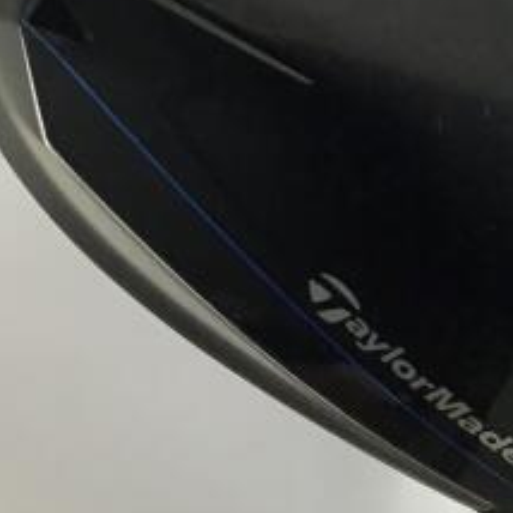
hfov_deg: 18.3
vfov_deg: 18.6
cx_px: 530
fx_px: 1543
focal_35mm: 92
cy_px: 58
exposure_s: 1/33
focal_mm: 3.3
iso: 100
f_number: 2.4
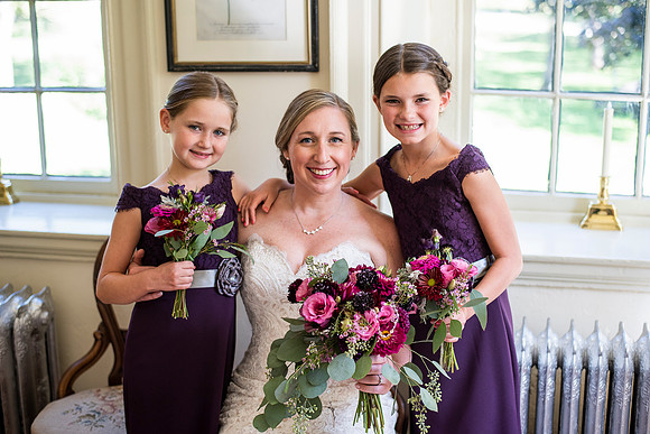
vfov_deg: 27.0
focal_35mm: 50
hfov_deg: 39.6
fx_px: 903
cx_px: 325
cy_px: 217
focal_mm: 50
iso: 640
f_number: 2.5
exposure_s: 1/500
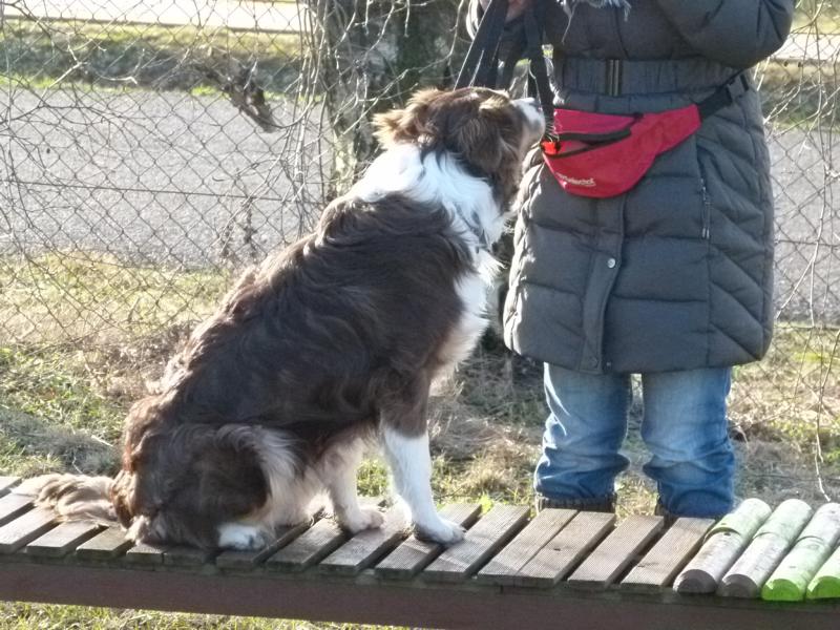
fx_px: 3955
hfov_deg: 12.1
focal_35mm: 163
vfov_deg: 9.1
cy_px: 315
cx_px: 420
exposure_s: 1/800
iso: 800
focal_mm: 29.4
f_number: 3.7
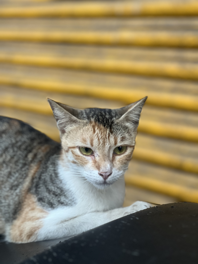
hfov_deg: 19.1
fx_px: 587
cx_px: 99
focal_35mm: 77
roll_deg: -1.0
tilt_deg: -8.7
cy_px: 132
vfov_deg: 25.3
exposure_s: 1/33
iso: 200
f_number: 2.8
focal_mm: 9
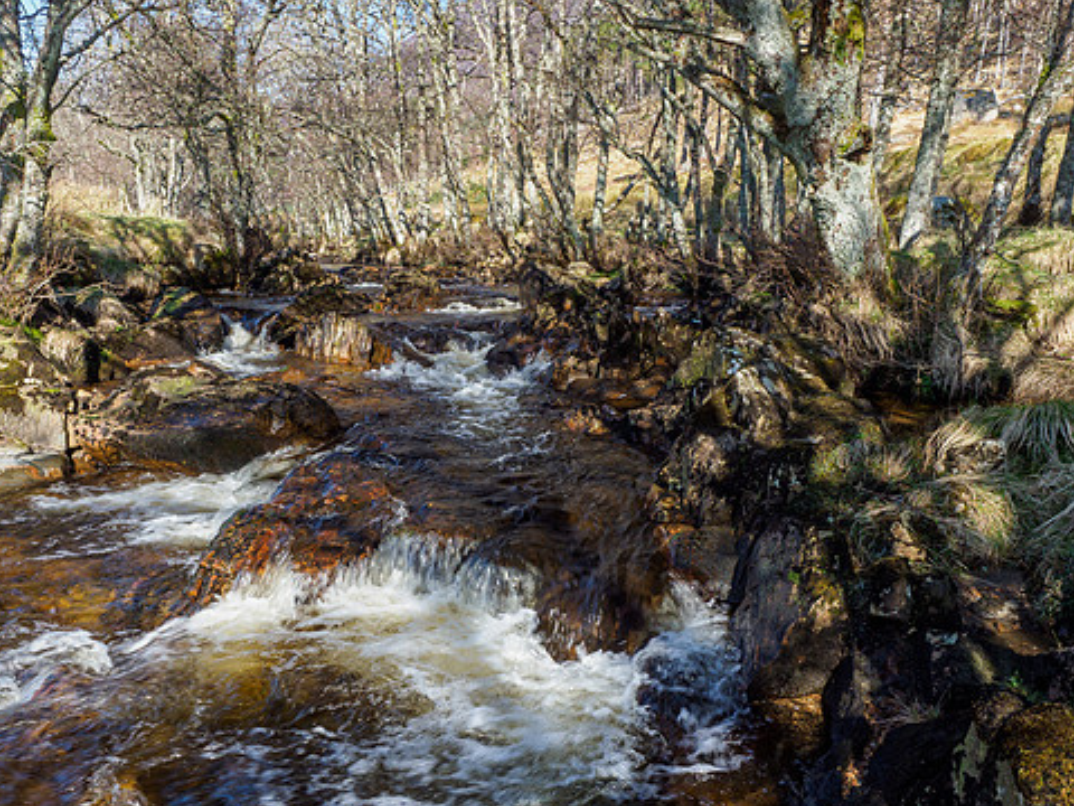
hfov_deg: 61.6
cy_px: 480
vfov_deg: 48.0
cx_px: 492
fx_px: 900
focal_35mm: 29
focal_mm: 12
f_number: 7.1
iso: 200
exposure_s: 1/40
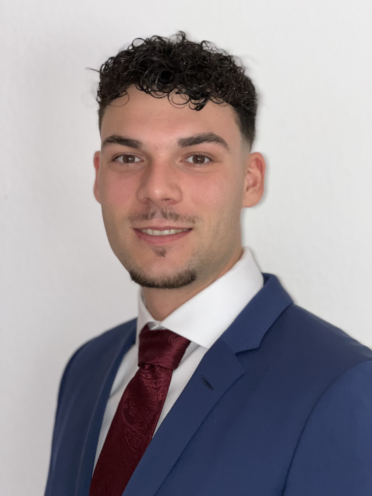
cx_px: 186
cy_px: 248
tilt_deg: +4.0
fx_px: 1103
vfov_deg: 25.3
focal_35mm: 77
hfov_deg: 19.1
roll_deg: -0.4
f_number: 2.8
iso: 250
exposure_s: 1/40
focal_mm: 9
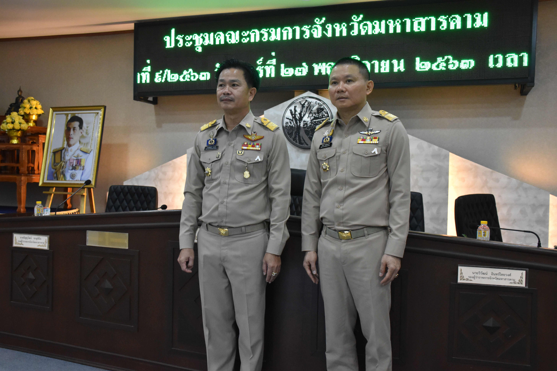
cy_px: 186
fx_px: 534
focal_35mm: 34
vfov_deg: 38.4
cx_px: 278
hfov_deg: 55.1
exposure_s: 1/125
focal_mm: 23
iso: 3200
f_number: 5.6
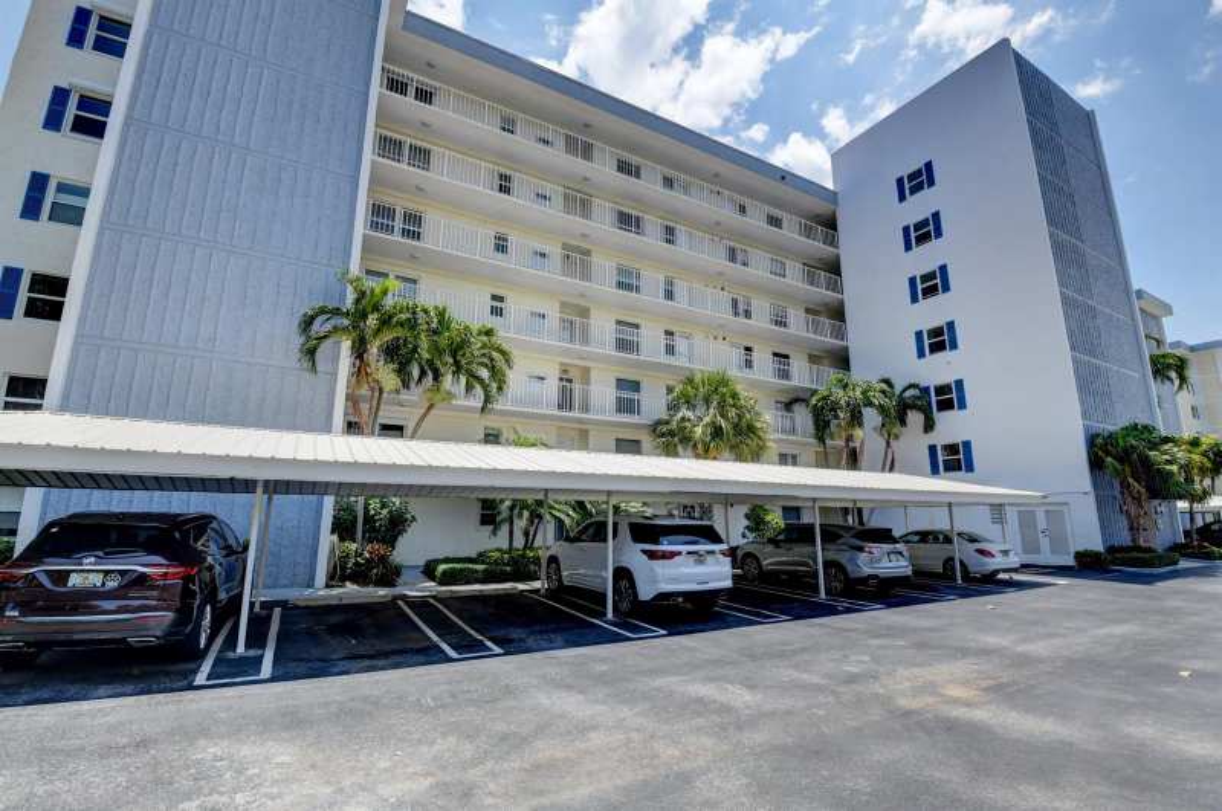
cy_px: 406
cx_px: 611
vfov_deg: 77.2
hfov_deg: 100.5
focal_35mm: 15
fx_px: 508
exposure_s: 1/2000
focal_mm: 10
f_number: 8
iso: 640
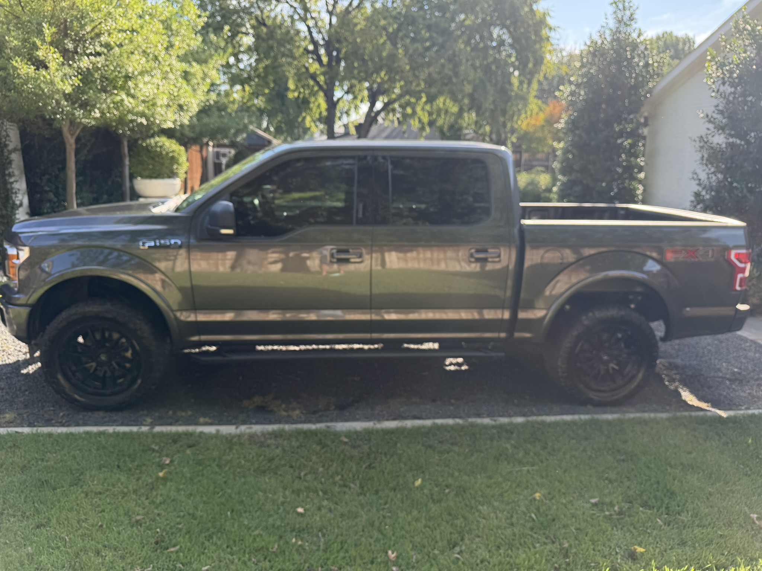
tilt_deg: -13.5
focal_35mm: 24
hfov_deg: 71.6
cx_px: 381
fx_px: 528
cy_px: 286
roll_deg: -0.4
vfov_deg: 56.8
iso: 80
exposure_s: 1/831
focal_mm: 6.76
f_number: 1.78
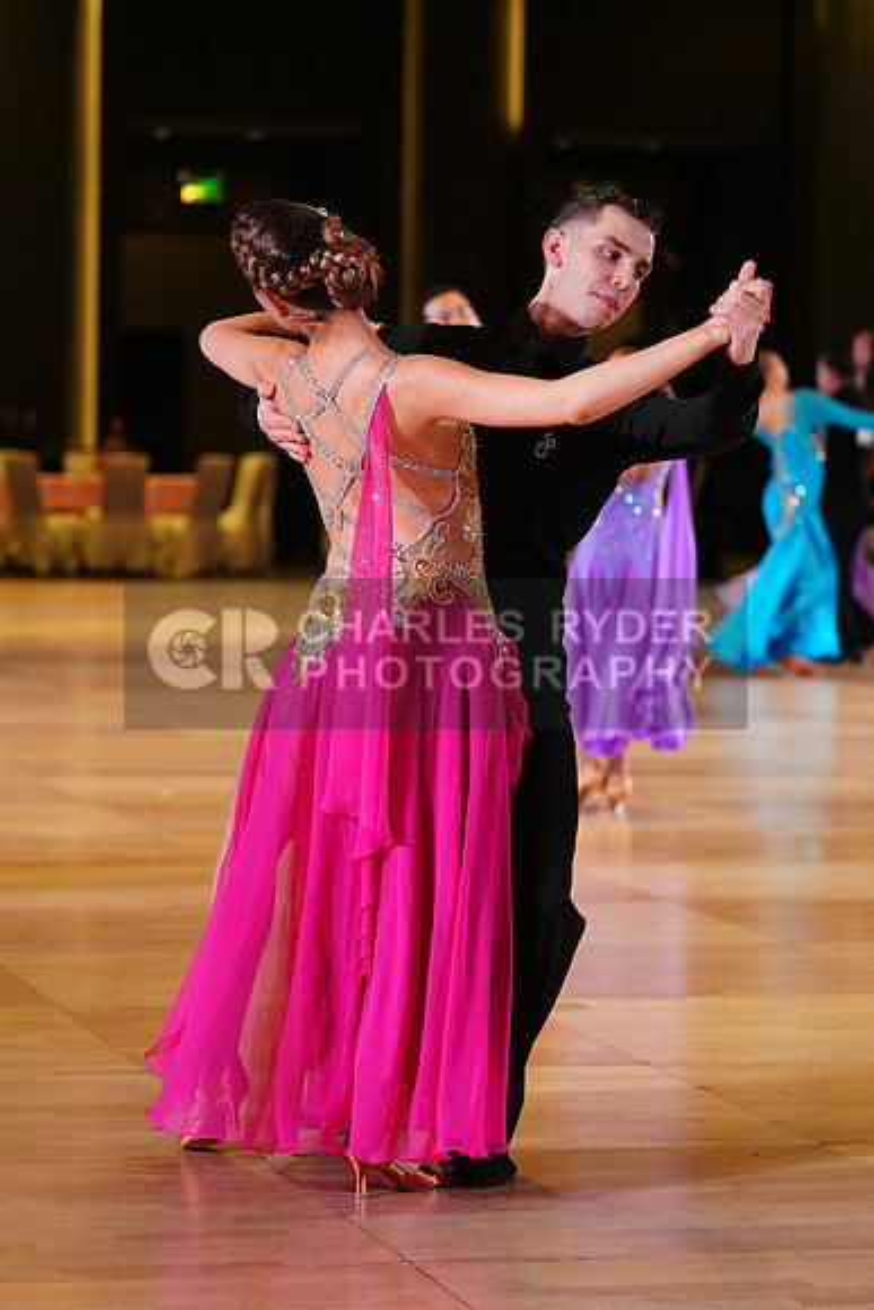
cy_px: 655
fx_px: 4331
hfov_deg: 11.5
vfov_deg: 17.2
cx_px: 437
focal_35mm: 119
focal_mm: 119
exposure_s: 1/400
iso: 2500
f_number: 4
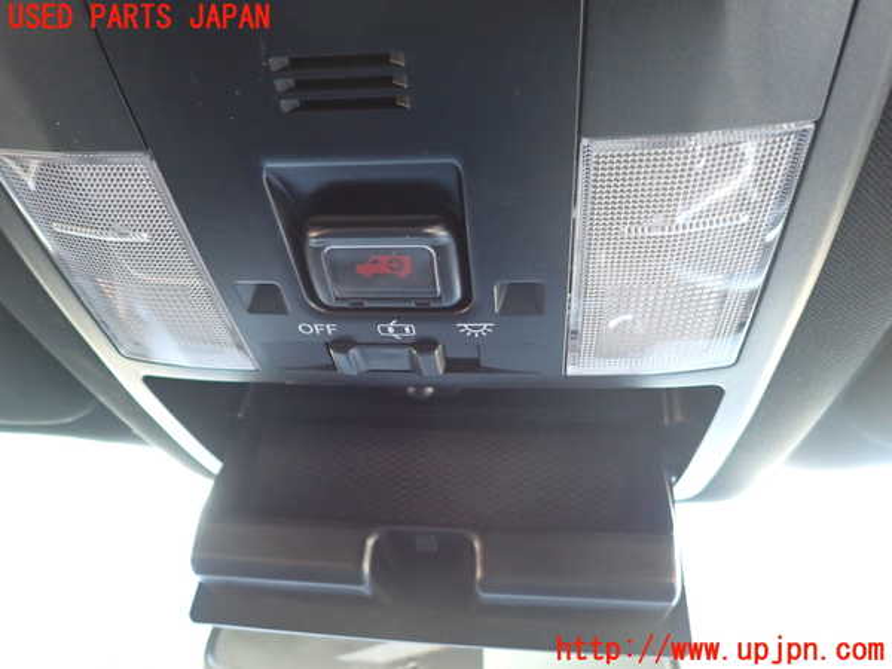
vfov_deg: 54.9
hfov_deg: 69.4
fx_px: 644
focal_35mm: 25
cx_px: 446
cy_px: 334
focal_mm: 4.5
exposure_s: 1/30
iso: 500
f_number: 2
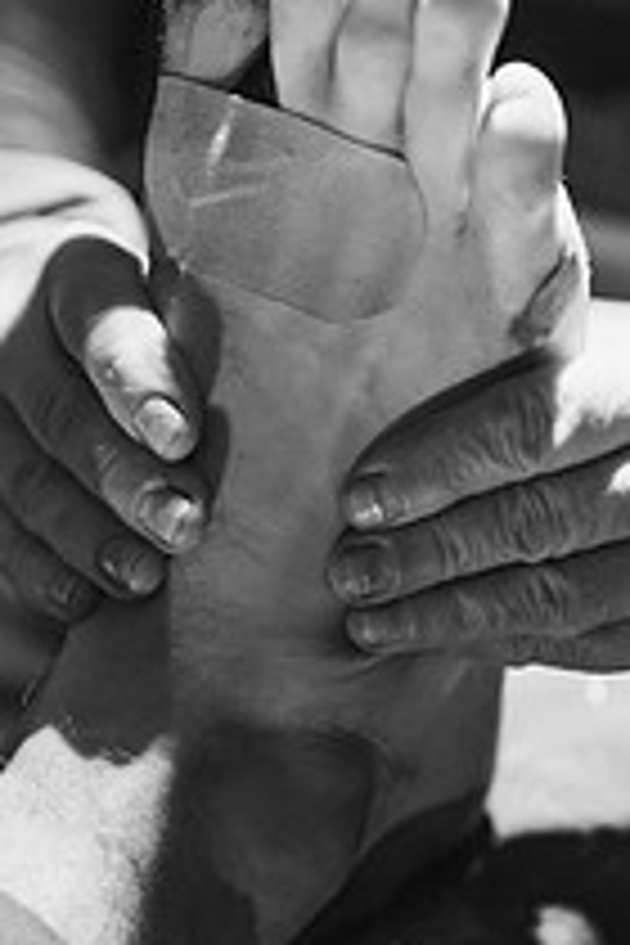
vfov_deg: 19.1
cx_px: 162
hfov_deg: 12.8
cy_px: 608
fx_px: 2809
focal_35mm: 107
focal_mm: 50
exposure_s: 1/60
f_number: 1.4
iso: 1250
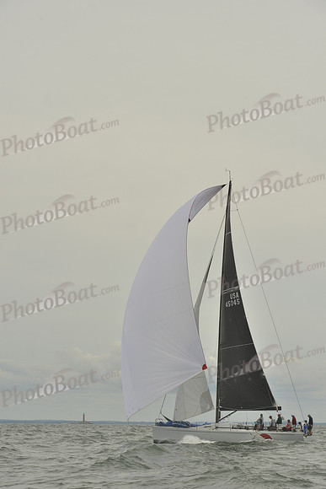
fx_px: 950
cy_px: 244
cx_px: 163
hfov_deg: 19.5
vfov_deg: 28.8
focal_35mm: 70
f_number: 10
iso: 400
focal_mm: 70
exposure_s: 1/1250
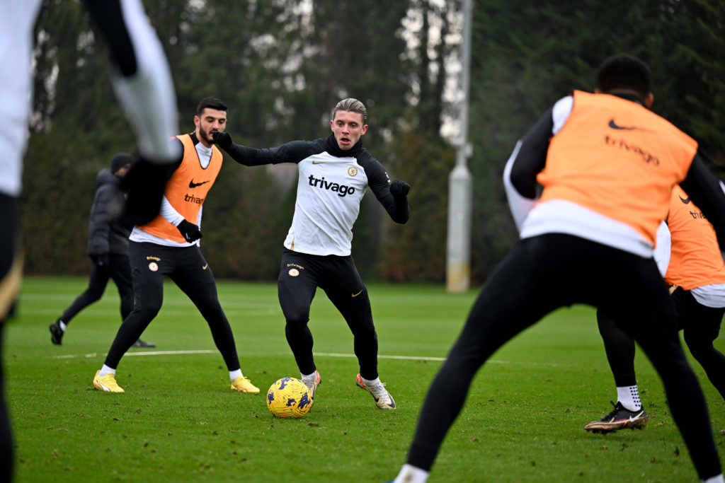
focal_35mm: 140
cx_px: 362
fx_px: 2820
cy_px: 242
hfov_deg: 14.7
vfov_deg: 9.8
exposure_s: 1/1600
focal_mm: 140
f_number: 2.8
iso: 800
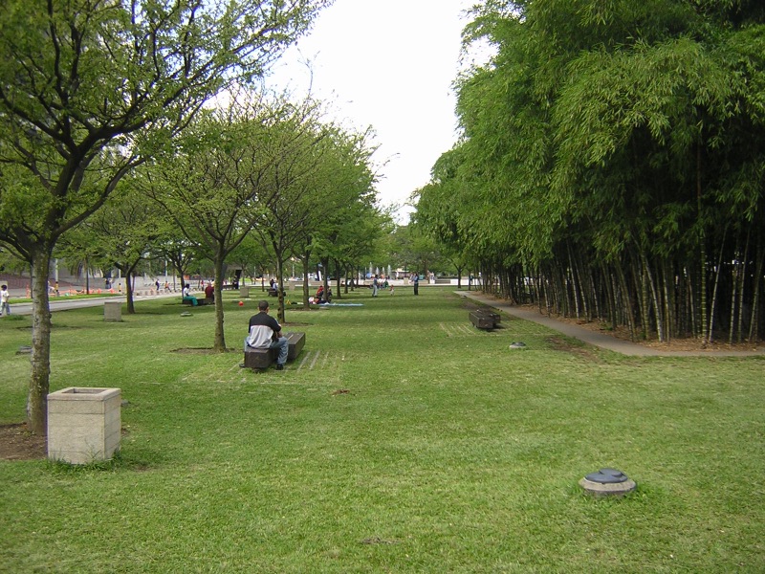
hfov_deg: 51.4
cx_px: 382
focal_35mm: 36
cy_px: 287
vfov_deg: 39.7
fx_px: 796
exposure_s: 1/223
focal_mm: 4.7
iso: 100
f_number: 2.6
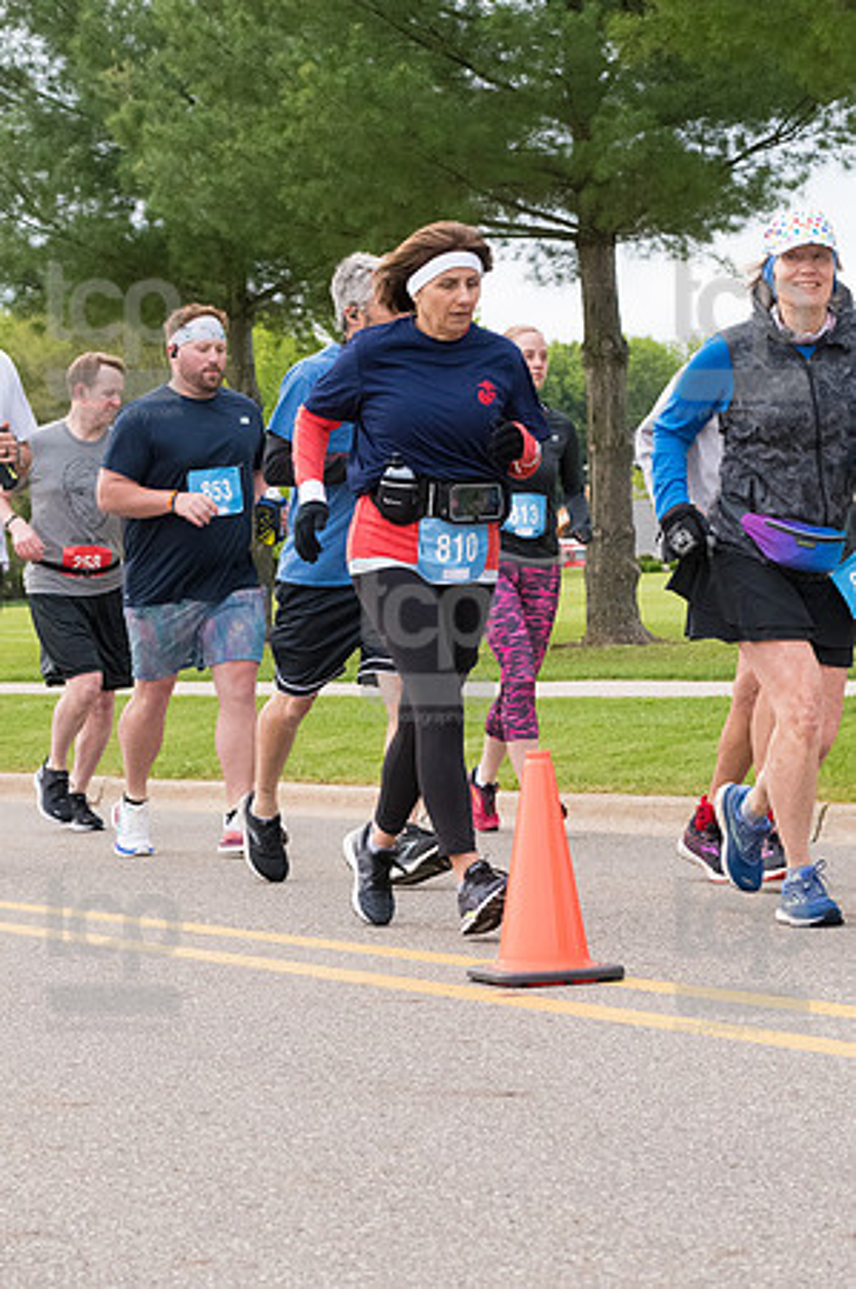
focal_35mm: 105
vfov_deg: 19.5
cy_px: 644
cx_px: 428
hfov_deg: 13.0
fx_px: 3753
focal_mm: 70
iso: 4000
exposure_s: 1/1600
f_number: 7.1
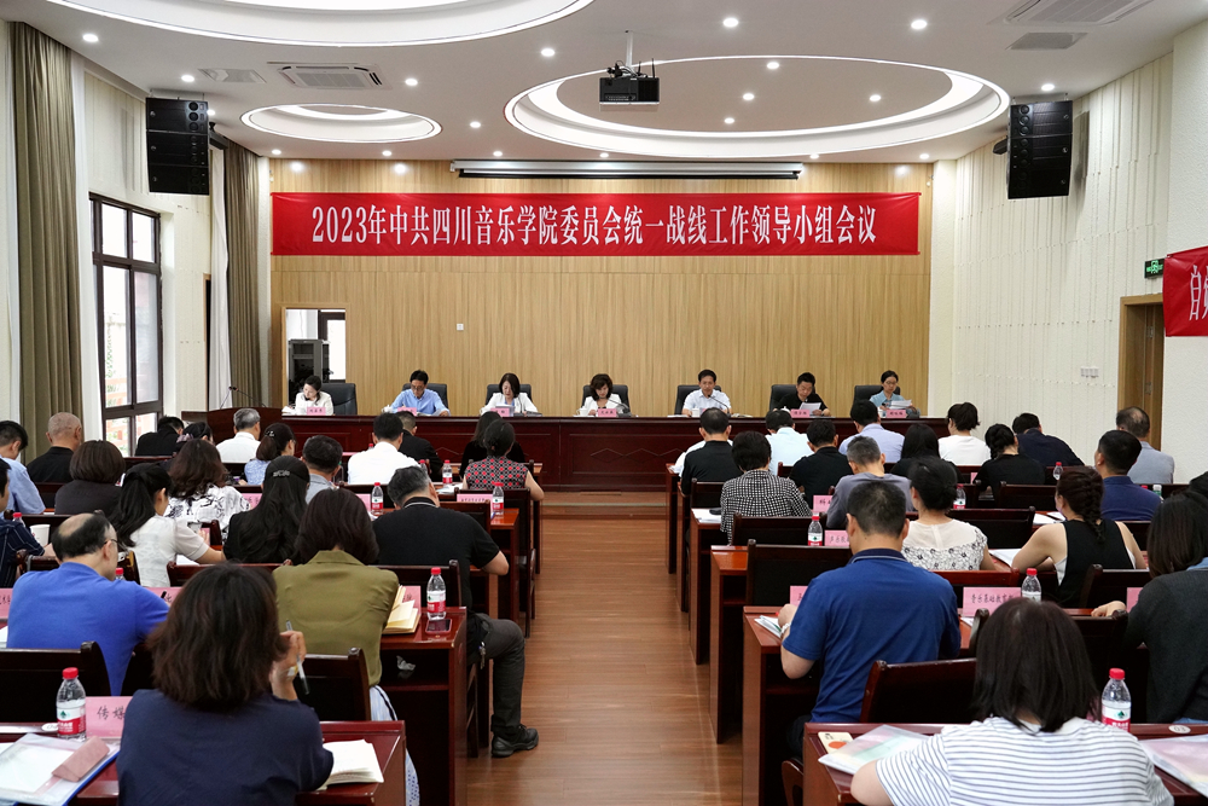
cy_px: 403
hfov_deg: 58.7
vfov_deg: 41.1
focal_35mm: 32
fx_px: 1074
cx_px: 604
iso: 4000
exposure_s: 1/125
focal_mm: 32
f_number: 6.3
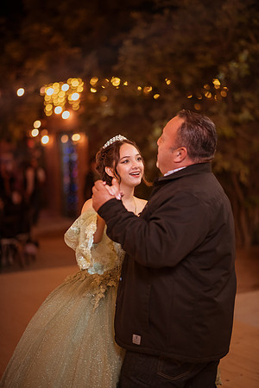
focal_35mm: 58
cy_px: 194
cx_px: 130
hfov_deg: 23.4
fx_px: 626
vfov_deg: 34.5
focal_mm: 58
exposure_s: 1/400
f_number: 1.4
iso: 3200
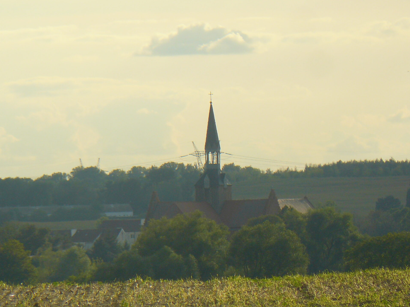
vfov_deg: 2.6
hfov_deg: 3.4
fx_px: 6822
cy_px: 156
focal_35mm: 576
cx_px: 223
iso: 100
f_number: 5.6
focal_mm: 72
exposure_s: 1/500
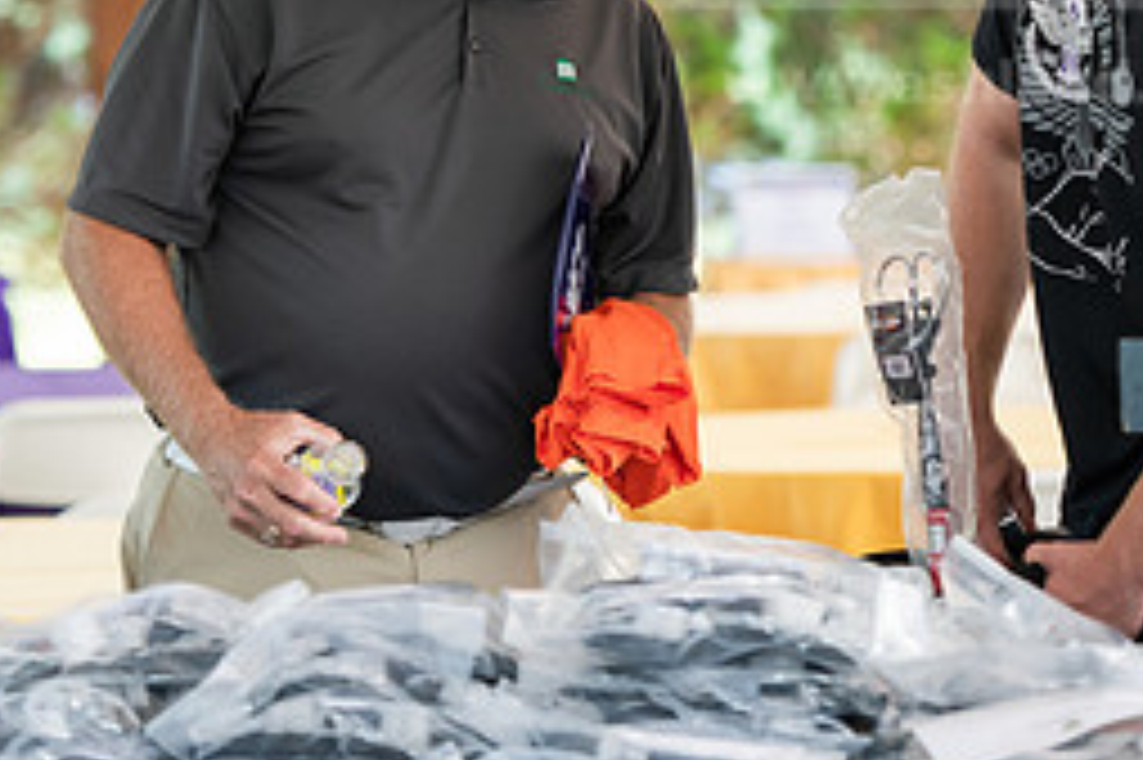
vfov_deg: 5.2
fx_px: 8408
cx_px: 518
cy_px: 178
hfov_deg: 7.8
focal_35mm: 265
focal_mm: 116
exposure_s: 1/200
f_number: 3.2
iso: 500
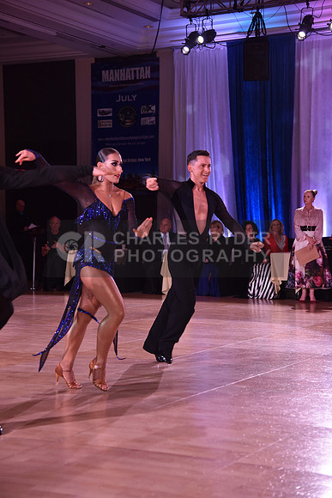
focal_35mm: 70
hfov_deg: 19.5
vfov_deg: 28.8
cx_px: 166
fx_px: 968
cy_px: 249
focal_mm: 70
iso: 1250
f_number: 4.5
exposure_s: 1/250
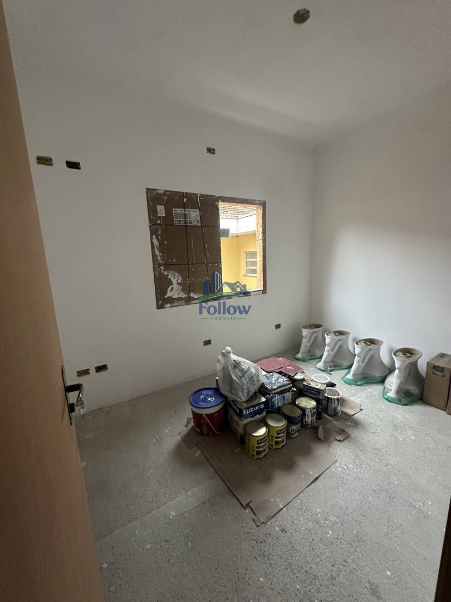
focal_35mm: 14
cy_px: 301
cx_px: 226
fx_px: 243
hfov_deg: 85.7
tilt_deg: -9.7
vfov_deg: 102.1
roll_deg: +1.2
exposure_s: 1/60
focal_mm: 2.22
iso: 640
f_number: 2.2
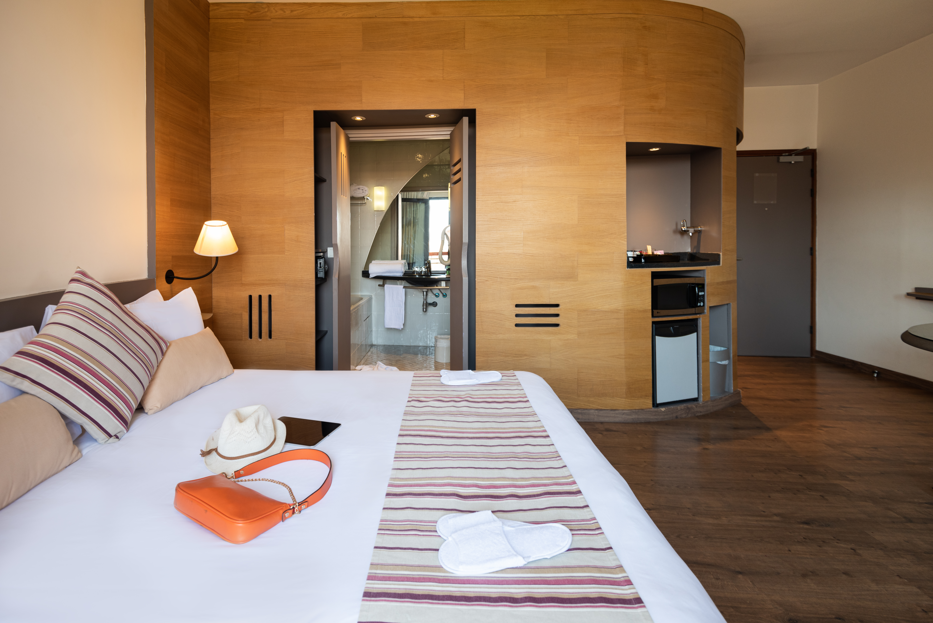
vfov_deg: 73.8
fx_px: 415
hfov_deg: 96.7
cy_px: 312
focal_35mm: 16
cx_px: 466
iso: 160
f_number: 11
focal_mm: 16
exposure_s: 1/25
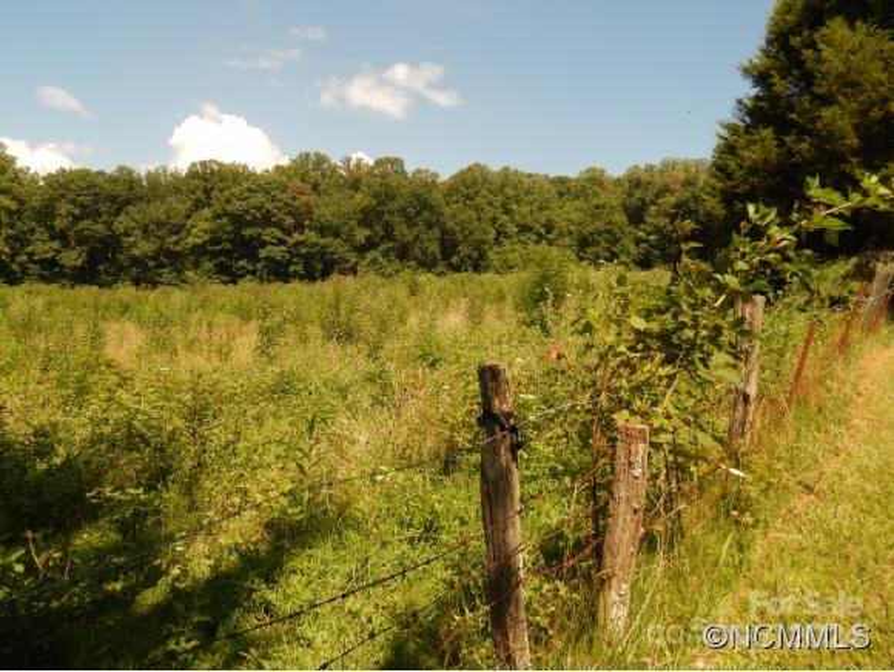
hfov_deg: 69.3
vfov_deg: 54.9
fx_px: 646
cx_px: 447
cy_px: 336
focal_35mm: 25
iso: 400
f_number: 6.1
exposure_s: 1/1000
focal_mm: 4.5
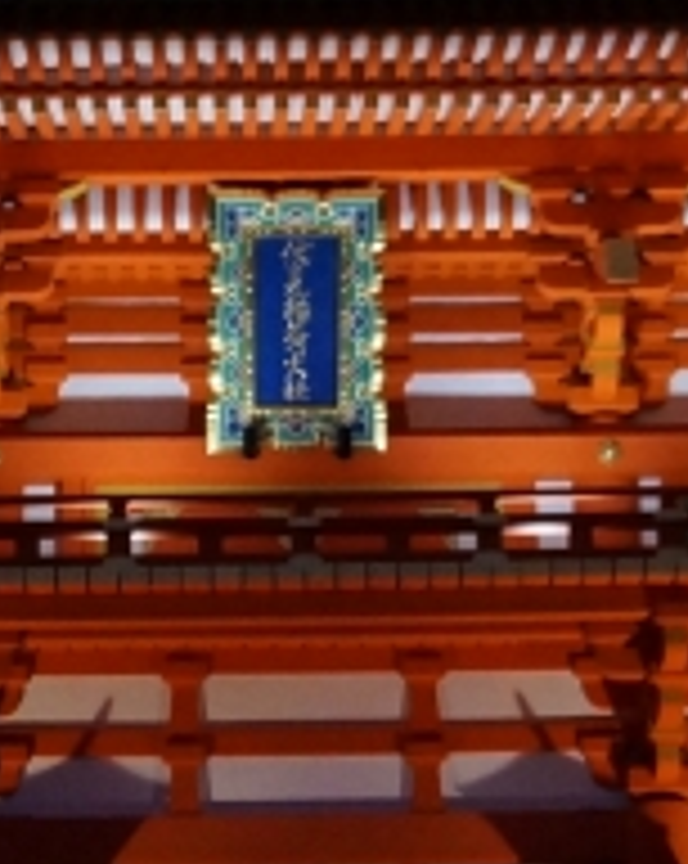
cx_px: 333
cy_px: 684
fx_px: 3368
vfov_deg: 14.5
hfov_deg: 11.7
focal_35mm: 132
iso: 2500
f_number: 4
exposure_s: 1/60
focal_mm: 18
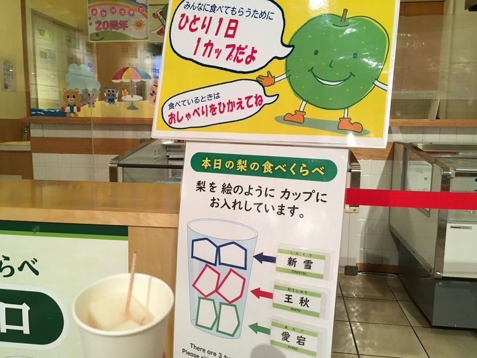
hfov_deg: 61.7
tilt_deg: -7.0
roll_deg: -1.1
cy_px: 179
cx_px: 238
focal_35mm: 29
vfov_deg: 48.2
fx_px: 400
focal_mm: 4.15
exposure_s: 1/30
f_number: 2.2
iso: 100
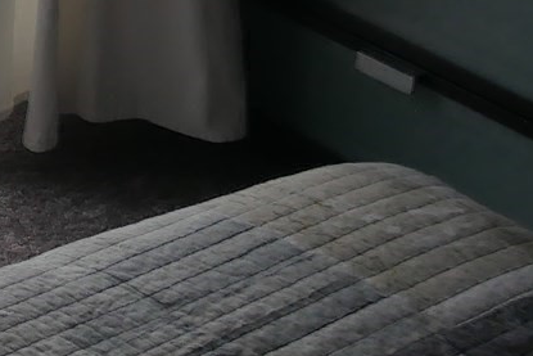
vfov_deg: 10.0
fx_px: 1822
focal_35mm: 123
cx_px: -665
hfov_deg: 13.3
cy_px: -443
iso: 200
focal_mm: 12
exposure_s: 1/250
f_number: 5.6
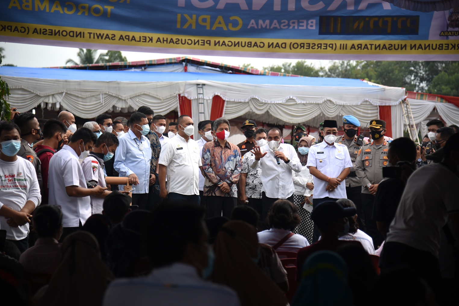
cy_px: 153
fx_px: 1224
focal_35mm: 96
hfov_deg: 21.2
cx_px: 231
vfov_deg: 14.2
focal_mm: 95
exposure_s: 1/200
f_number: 4
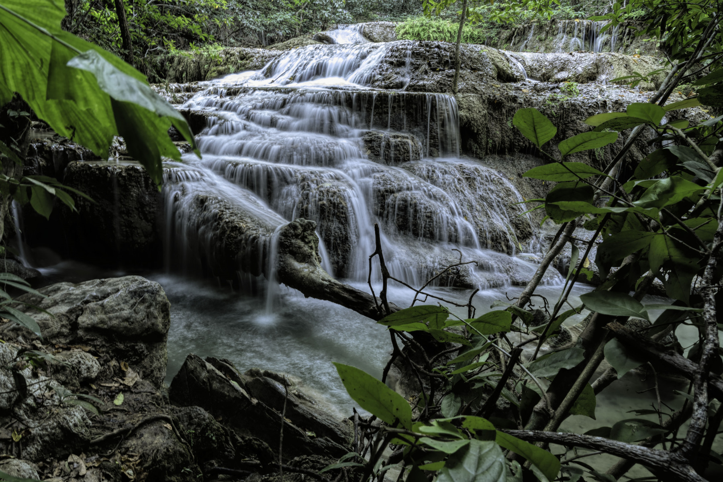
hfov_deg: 65.5
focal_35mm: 28
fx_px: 562
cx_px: 362
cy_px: 241
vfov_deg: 46.4
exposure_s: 2
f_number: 22
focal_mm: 28
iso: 50
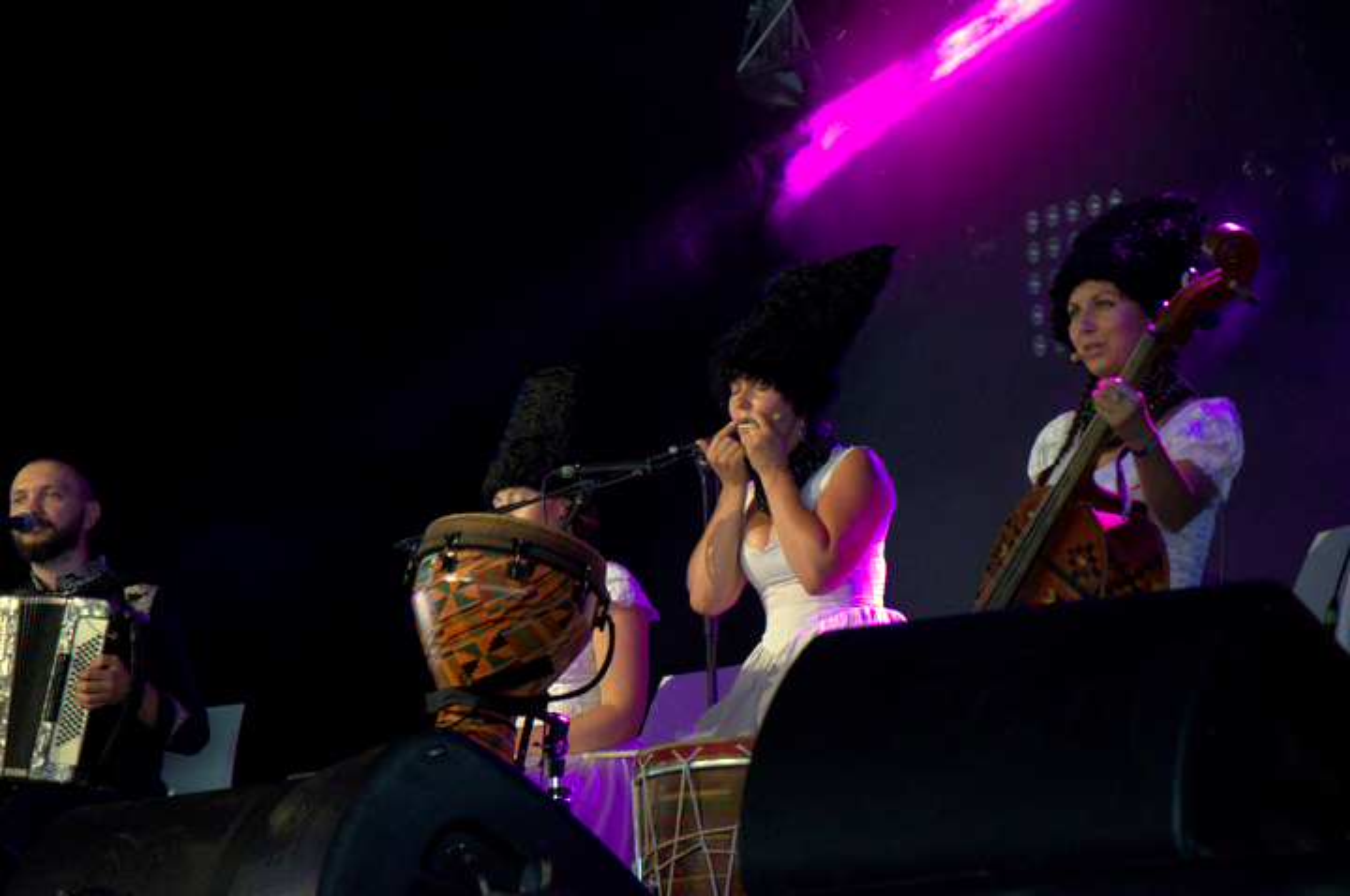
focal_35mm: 135
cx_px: 675
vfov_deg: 10.1
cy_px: 448
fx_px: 5056
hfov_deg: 15.2
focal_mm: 90
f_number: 5.6
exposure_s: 1/125
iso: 5000
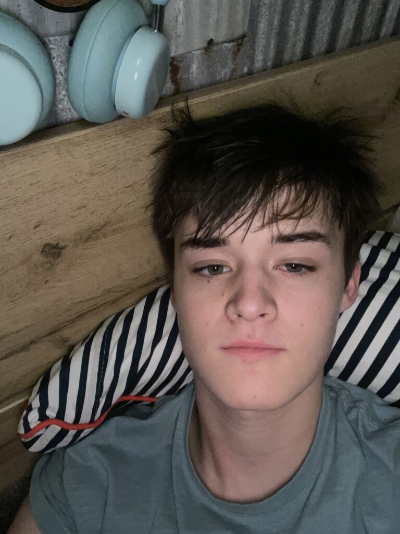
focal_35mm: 30
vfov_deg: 60.0
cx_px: 200
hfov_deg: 46.8
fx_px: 462
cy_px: 267
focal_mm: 2.71
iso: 400
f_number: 2.2
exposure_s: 1/22
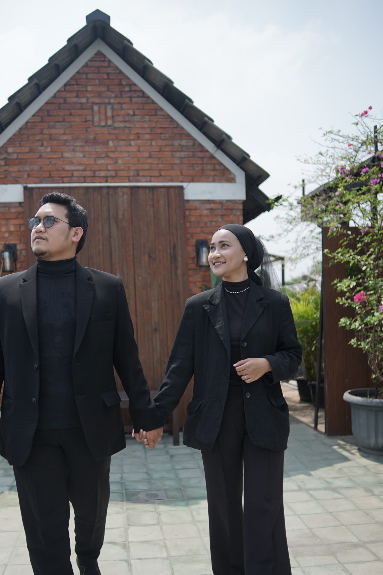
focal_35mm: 32
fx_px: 511
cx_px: 155
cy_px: 338
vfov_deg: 58.4
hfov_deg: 40.9
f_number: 1.8
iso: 125
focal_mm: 24
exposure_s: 1/5000
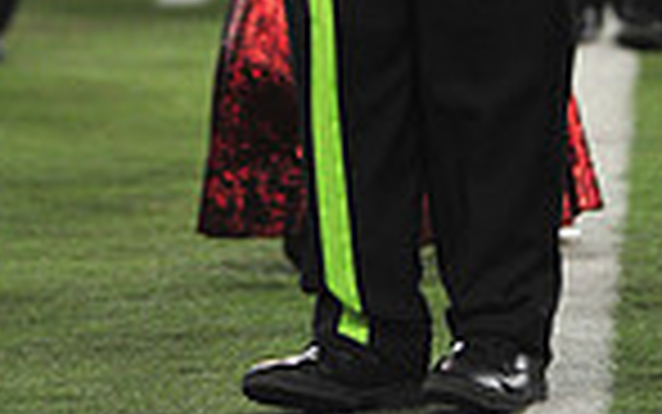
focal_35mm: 623
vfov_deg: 2.1
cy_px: -486
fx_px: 11244
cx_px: 390
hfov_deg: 3.4
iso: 3200
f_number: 2.8
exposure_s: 1/1250
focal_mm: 200
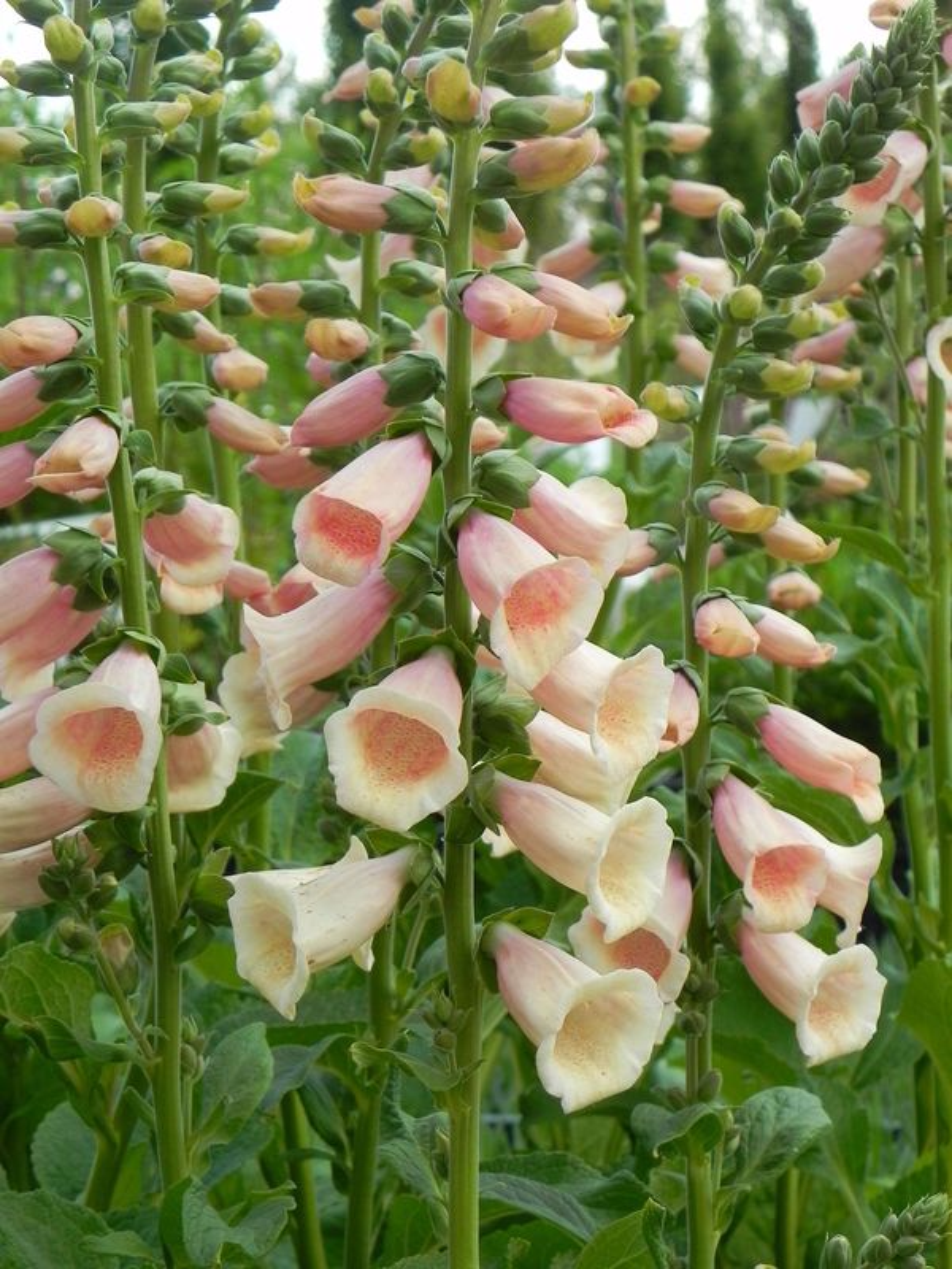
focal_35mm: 85
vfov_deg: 23.0
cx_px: 476
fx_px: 3117
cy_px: 634
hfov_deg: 17.4
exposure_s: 1/15
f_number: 4.5
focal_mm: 15.1
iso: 160
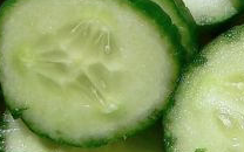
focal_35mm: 110
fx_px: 731
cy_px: -85
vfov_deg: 11.4
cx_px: 188
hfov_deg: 18.8
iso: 100
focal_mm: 6
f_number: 8
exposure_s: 1/800
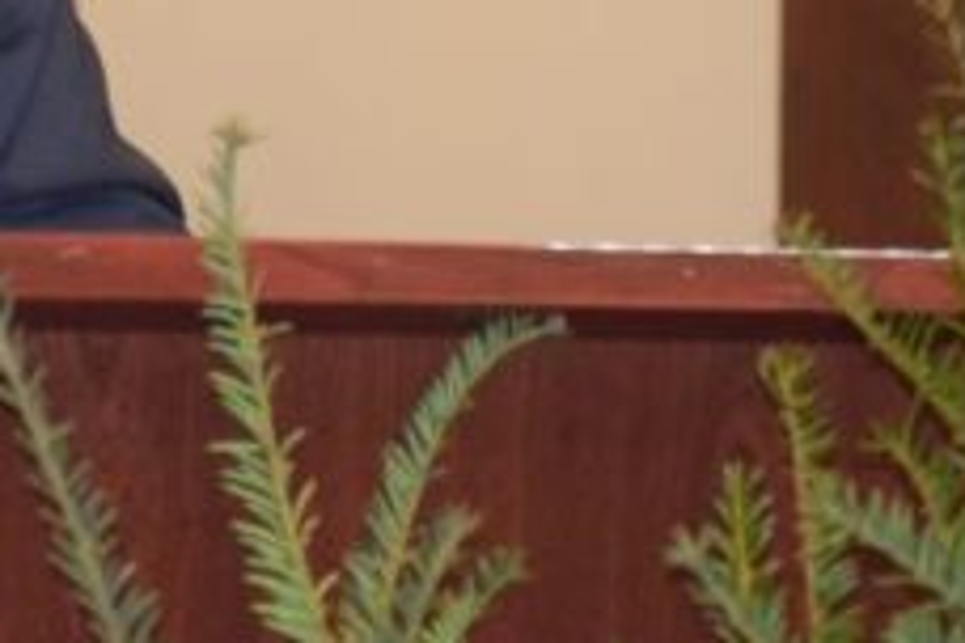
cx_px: 0
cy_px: -338
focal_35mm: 532
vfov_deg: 2.6
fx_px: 14251
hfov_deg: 3.9
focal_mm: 105
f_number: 5.6
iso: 3200
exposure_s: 1/60
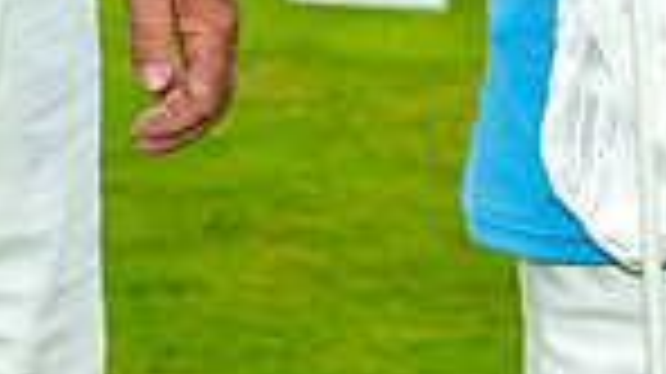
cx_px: 130
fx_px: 6582
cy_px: -696
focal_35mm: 373
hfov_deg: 5.8
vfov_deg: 3.2
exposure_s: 1/160
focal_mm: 70
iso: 200
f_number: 5.6
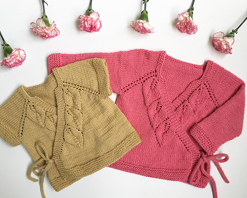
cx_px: 122
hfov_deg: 54.2
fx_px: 241
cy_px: 106
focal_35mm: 33
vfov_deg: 44.5
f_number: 2.2
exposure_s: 1/120
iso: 25
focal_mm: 4.15
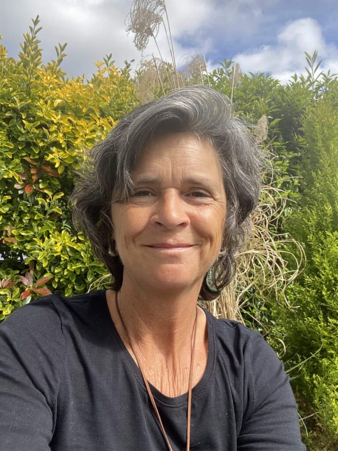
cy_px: 226
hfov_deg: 46.8
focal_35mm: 30
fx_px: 391
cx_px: 169
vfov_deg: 60.0
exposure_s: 1/407
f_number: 2.2
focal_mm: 2.71
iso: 25
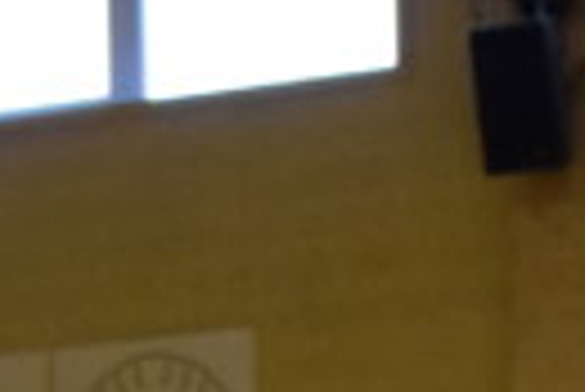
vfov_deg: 5.8
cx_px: 558
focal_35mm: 212
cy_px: 1431
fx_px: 3449
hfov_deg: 9.6
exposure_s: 1/160
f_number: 3.5
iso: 3200
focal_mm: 18
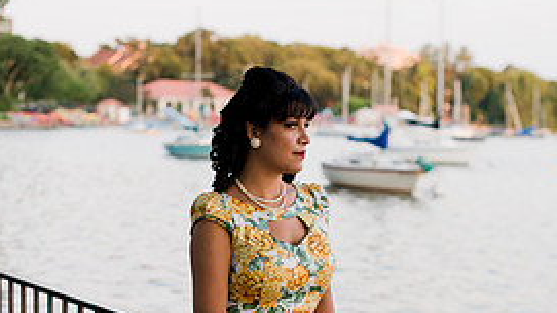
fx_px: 1284
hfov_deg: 24.5
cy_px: 321
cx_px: 290
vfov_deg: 13.7
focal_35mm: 87
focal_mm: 50
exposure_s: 1/200
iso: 200
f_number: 2.8
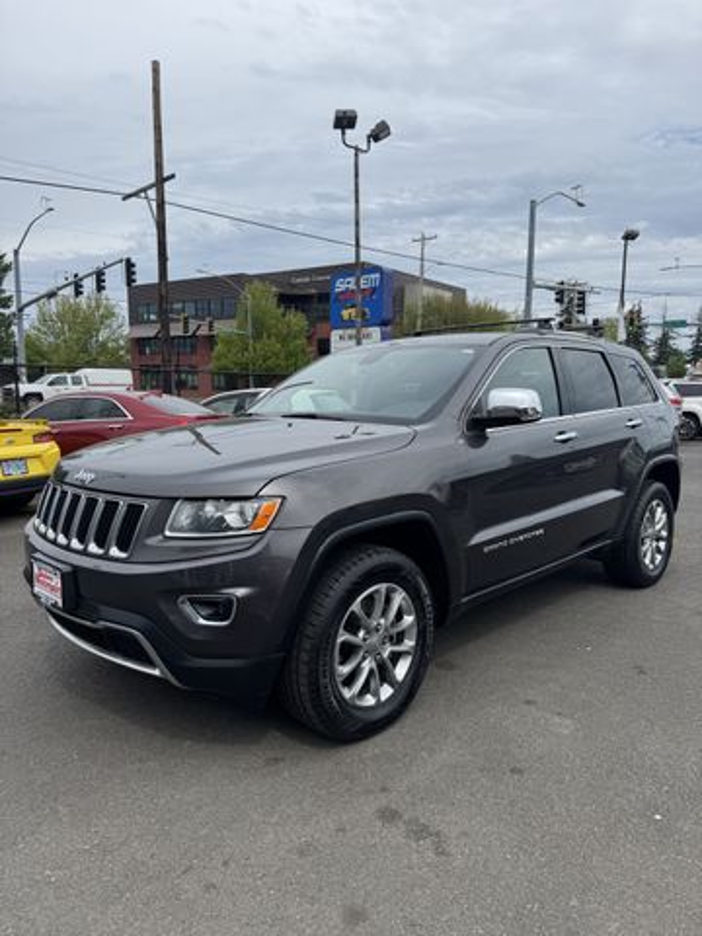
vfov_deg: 71.6
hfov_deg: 56.8
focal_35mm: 24
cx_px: 351
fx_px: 649
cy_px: 468
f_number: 1.78
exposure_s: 1/4950
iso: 80
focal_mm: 6.76
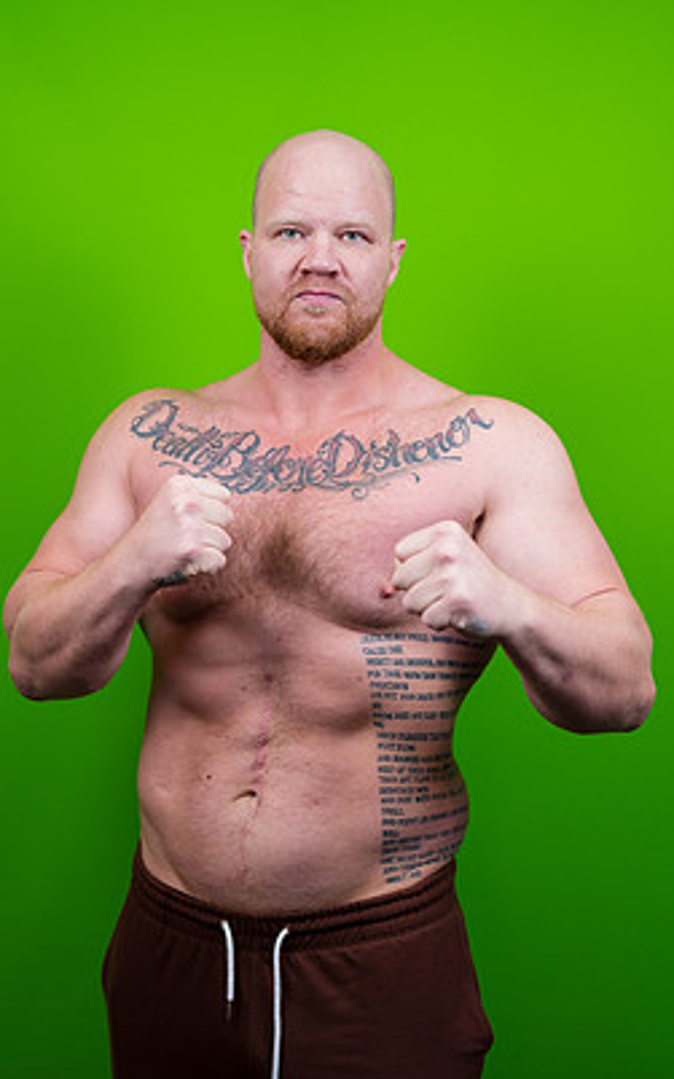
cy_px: 558
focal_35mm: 57
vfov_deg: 35.7
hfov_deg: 22.7
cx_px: 317
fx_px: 1676
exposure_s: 1/160
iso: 100
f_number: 2
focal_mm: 50
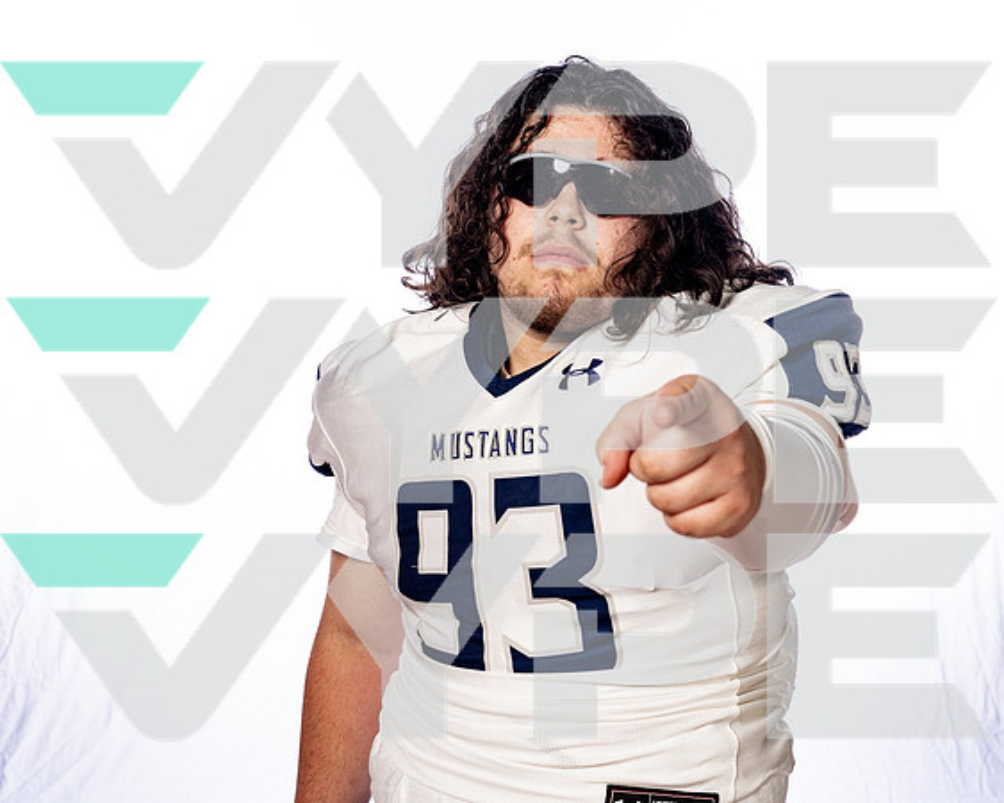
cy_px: 402
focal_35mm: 53
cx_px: 538
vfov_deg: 28.6
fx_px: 1572
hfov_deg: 35.4
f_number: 7.1
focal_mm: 47
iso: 250
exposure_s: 1/250
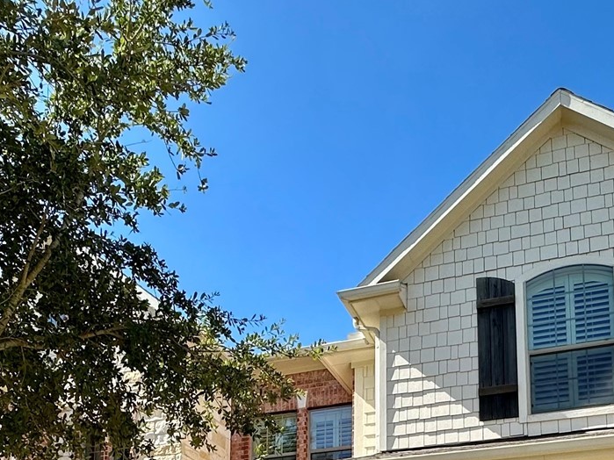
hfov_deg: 45.7
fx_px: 727
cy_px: 589
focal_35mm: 41
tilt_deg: +7.7
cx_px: 337
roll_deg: -0.3
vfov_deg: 29.0
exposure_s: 1/673
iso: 40
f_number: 2.2
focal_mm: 2.22
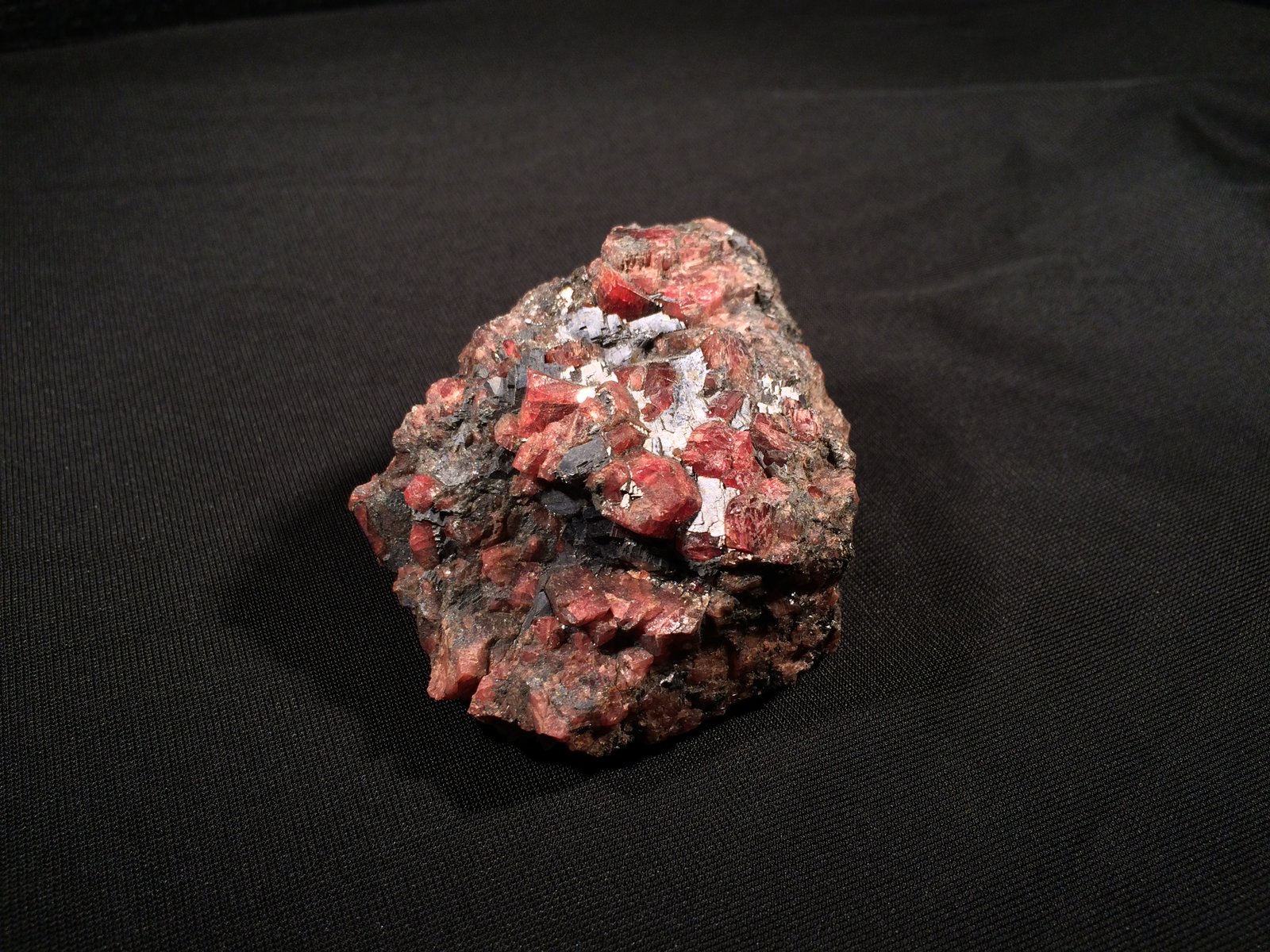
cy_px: 476
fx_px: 1064
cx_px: 635
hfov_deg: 61.7
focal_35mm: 29
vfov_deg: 48.2
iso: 64
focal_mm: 4.15
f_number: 2.2
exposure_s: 1/120
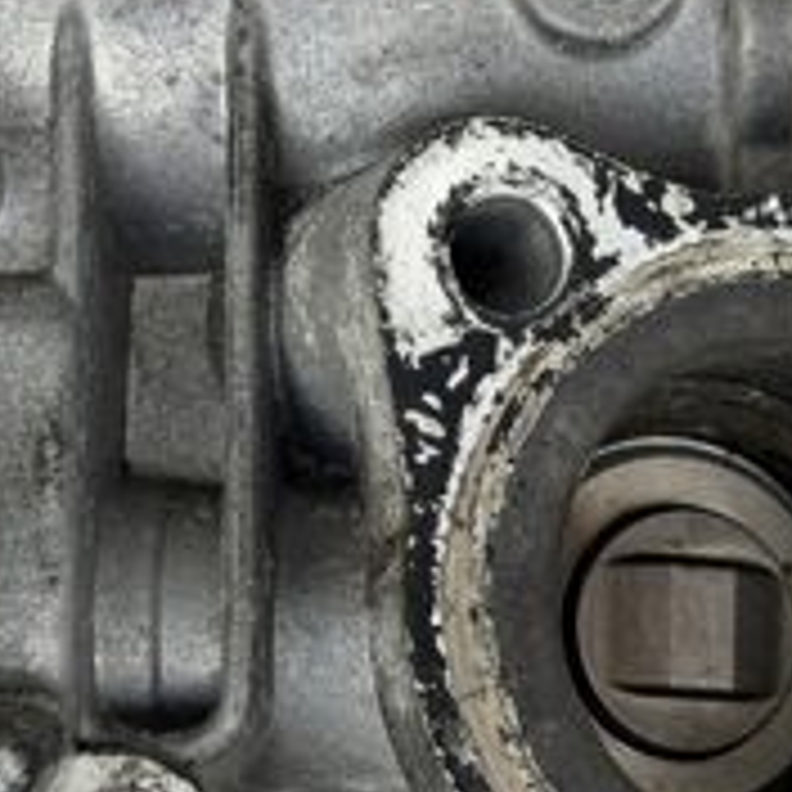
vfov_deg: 11.3
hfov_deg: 11.3
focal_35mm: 154
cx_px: 454
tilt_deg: -86.7
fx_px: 3986
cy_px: 367
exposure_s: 1/121
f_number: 1.78
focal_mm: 6.76
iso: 64
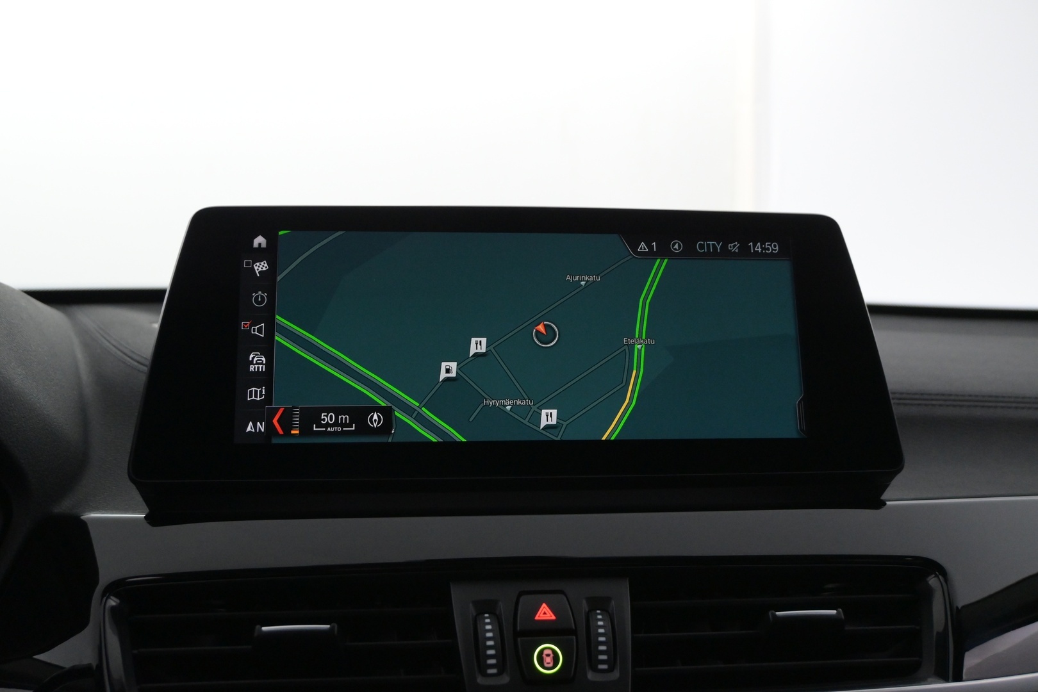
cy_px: 346
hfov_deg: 57.2
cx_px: 519
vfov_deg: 40.0
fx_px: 951
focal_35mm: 33
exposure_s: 1/80
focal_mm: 22
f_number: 4.5
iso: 2500
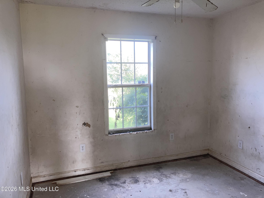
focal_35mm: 28
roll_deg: +0.4
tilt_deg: -6.3
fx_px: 214
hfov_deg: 63.4
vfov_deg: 49.7
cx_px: 132
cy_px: 99
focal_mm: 3.99
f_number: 1.8
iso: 20
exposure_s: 1/40
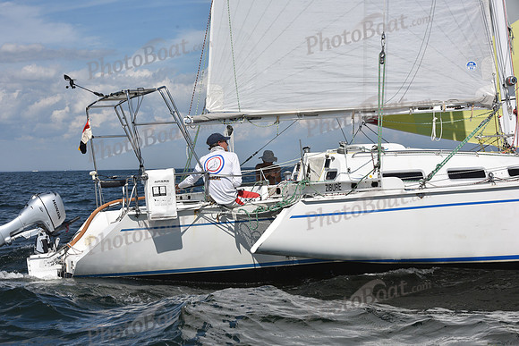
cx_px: 260
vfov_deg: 18.2
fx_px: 1081
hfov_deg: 27.0
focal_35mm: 75
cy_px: 173
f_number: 11
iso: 320
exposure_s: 1/1250
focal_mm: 75
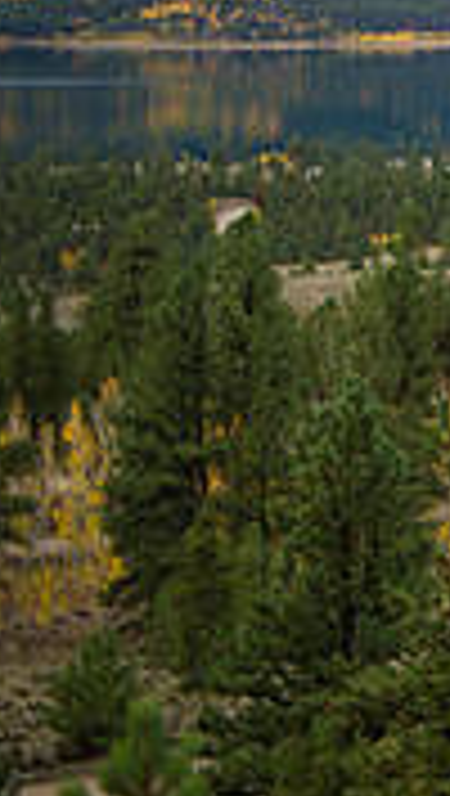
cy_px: -13
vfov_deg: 16.1
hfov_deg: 8.3
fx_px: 2749
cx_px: 1233
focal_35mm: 130
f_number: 2.8
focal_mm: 38
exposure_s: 1/100
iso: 200
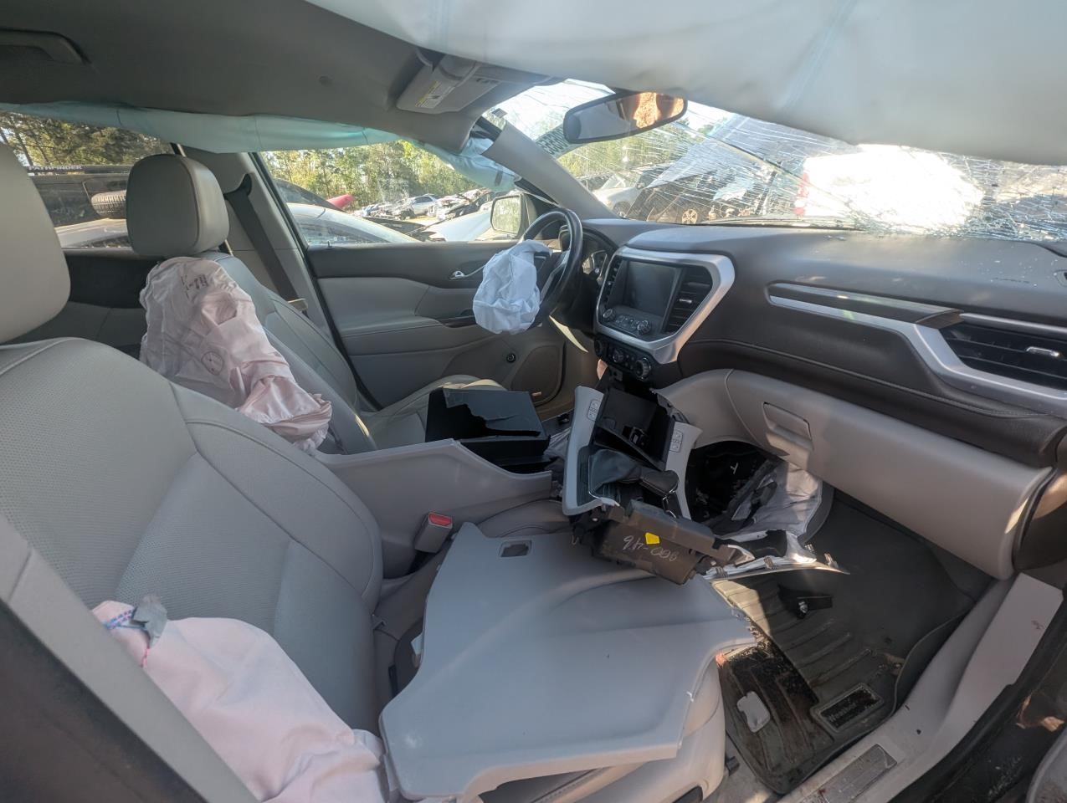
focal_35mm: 13
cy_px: 402
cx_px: 534
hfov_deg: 106.1
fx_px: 401
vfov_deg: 90.1
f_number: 2.2
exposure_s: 1/195
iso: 52
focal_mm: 1.95
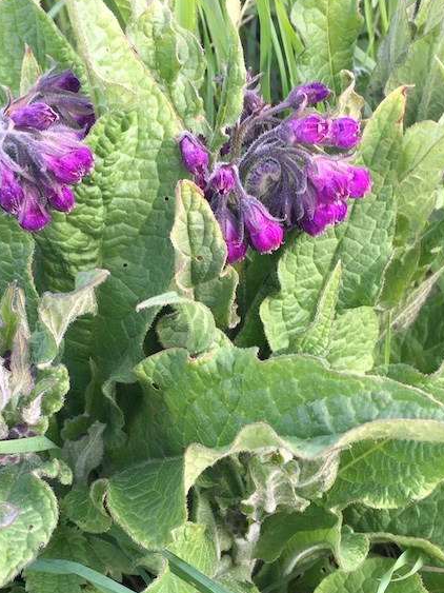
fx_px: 941
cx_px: 196
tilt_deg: -49.1
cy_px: 412
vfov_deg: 34.5
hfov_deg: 26.5
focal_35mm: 55
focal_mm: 4.15
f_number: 2.2
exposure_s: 1/100
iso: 32
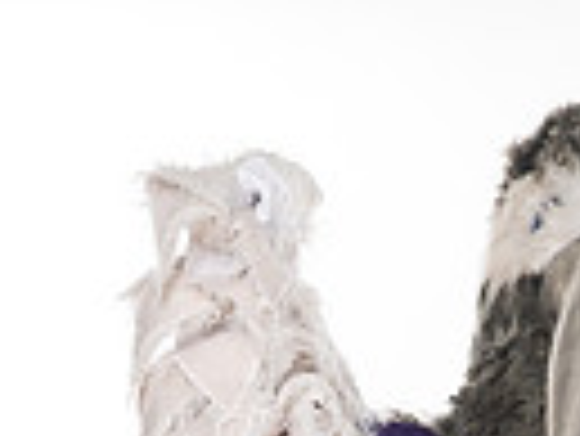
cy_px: 1002
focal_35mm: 188
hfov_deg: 10.4
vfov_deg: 7.5
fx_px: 3153
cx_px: 620
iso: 800
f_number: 7.1
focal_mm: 56
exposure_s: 1/320
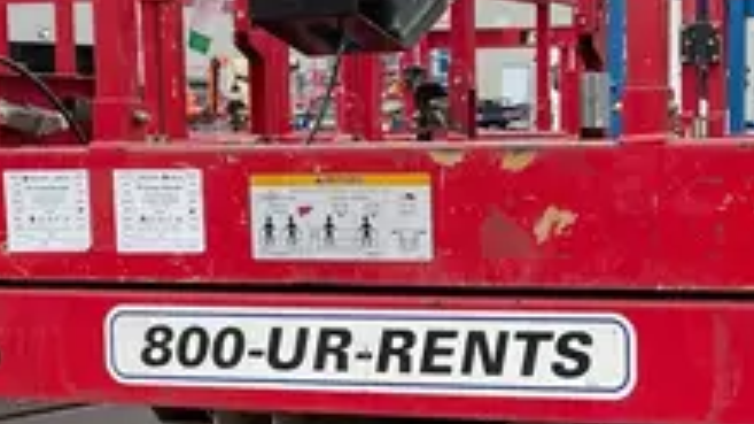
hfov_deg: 22.3
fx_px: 1899
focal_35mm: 95
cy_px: 364
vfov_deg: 12.6
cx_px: 541
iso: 32
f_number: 1.6
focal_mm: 4.2
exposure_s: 1/262
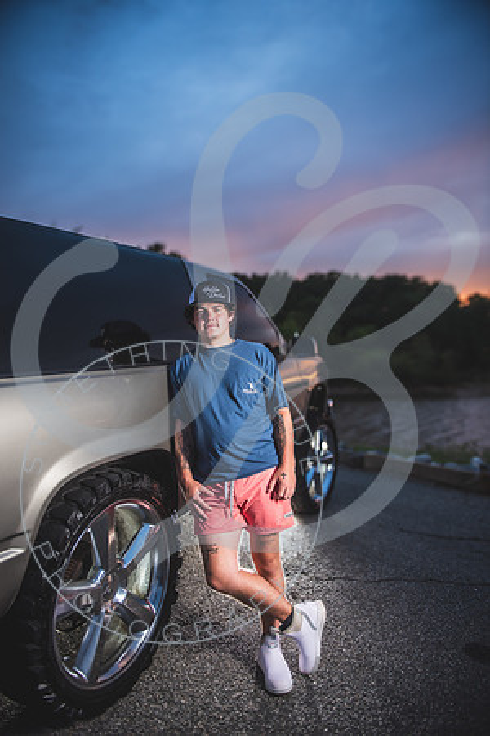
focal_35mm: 24
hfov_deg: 53.1
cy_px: 368
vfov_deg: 73.7
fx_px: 490
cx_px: 245
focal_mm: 24
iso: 100
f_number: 2.8
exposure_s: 1/250
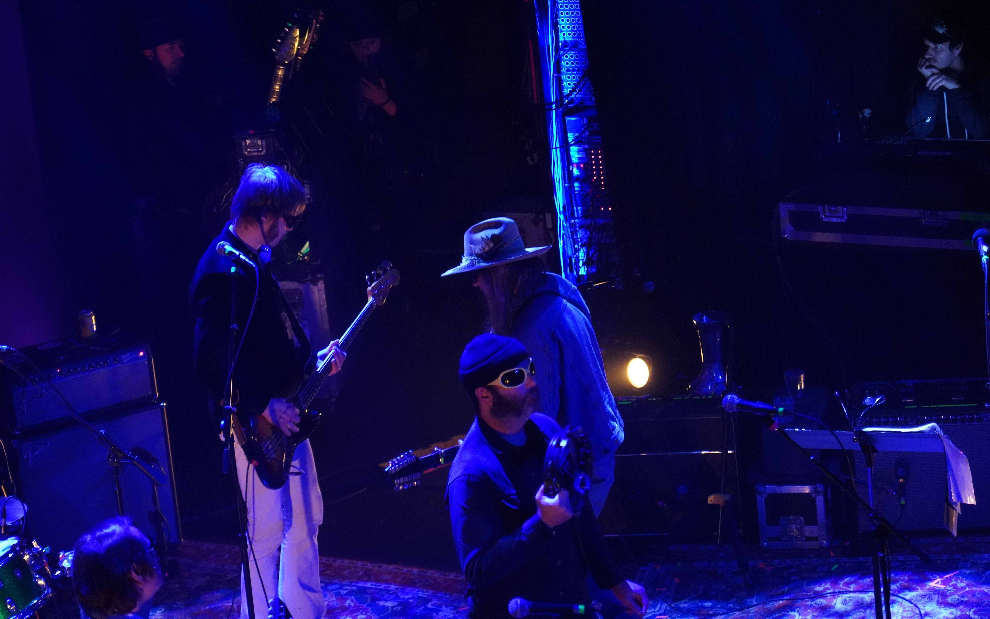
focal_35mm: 119
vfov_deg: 11.0
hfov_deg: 17.5
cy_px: 338
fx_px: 3211
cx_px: 453
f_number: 4
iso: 12800
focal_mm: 105
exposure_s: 1/80
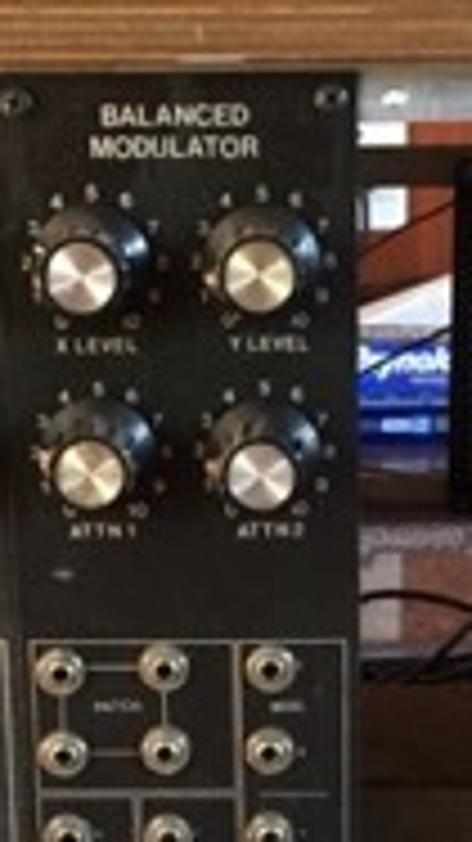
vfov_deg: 26.1
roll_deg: +1.0
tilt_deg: -18.1
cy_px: 572
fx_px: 1805
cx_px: 310
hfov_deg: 14.9
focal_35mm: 81
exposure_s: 1/15
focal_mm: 4.15
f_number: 2.2
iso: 250
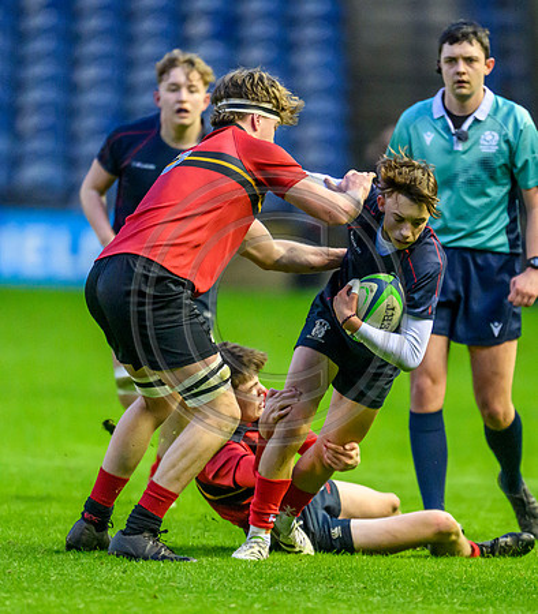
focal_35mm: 936
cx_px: 411
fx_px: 17672
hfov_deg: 1.7
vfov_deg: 2.0
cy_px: 356
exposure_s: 1/1000
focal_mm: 560
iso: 8000
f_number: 4
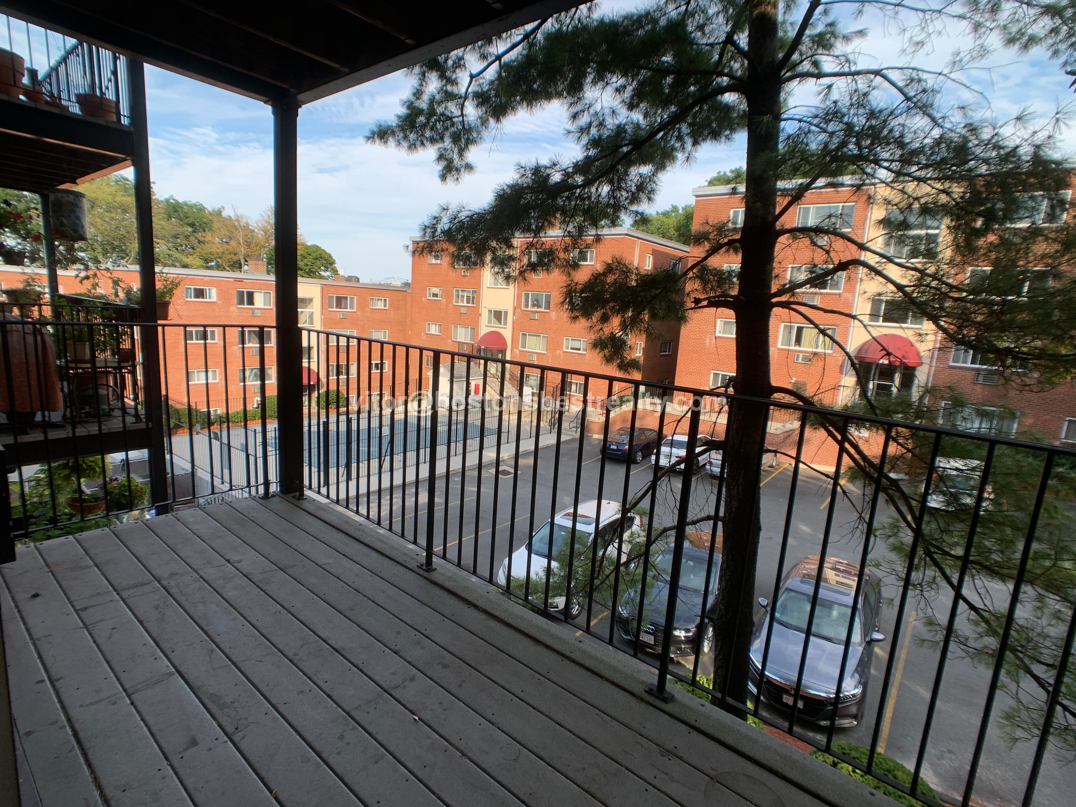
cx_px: 538
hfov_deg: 67.3
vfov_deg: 53.1
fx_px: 808
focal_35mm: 26
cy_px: 404
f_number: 1.8
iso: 25
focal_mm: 4.25
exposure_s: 1/507
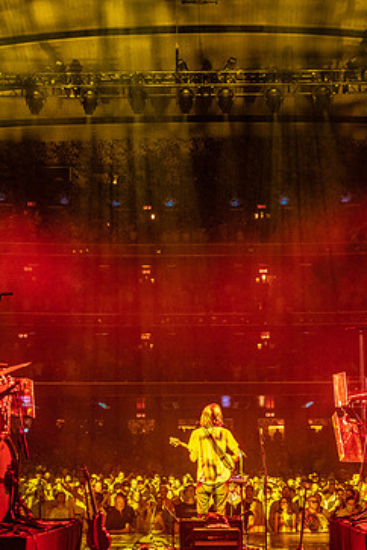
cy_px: 286
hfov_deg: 23.8
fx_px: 872
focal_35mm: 57
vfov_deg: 35.0
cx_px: 199
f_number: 2.8
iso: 5000
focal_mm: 46
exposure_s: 1/200
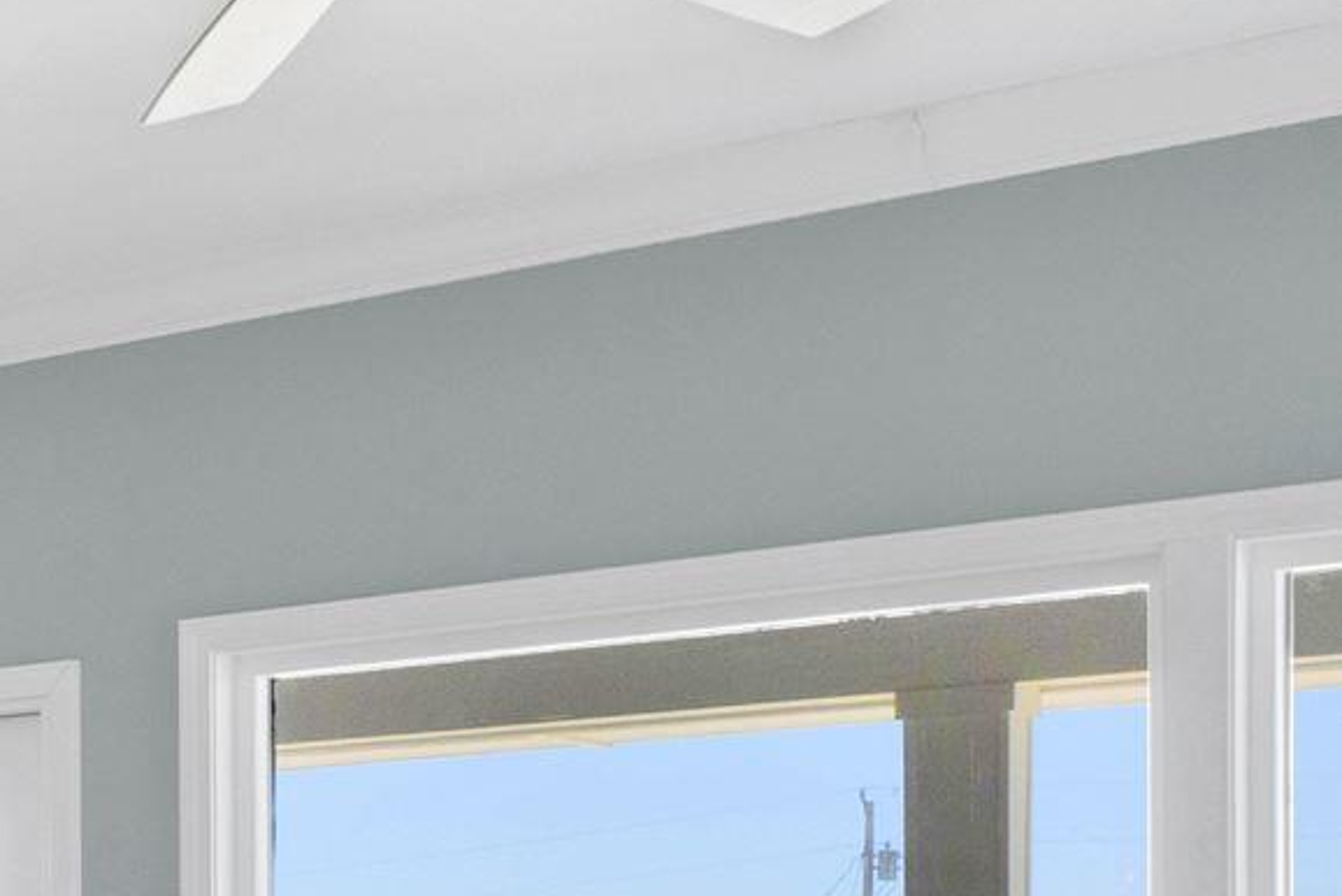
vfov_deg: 15.5
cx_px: -706
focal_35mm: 85
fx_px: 3170
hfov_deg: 20.3
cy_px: 1100
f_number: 11
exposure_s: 1/60
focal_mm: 16
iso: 400
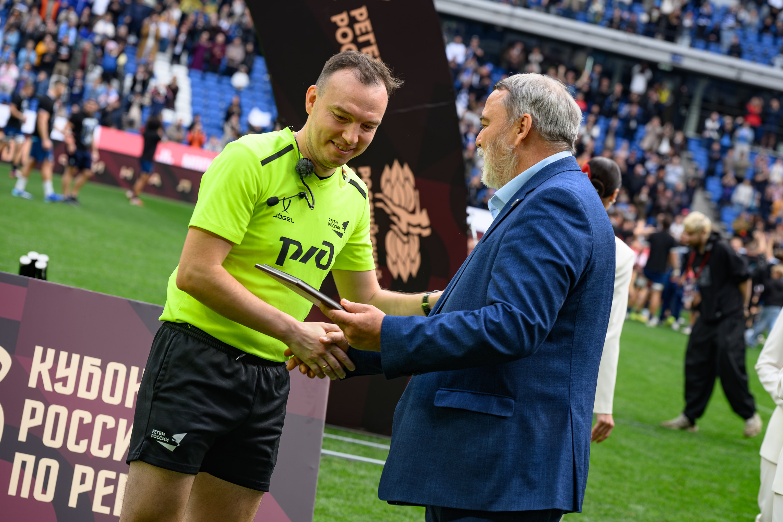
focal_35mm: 120
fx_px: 2613
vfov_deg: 11.4
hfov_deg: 17.0
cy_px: 231
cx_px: 448
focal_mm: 105
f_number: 5.6
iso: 100
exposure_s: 1/125
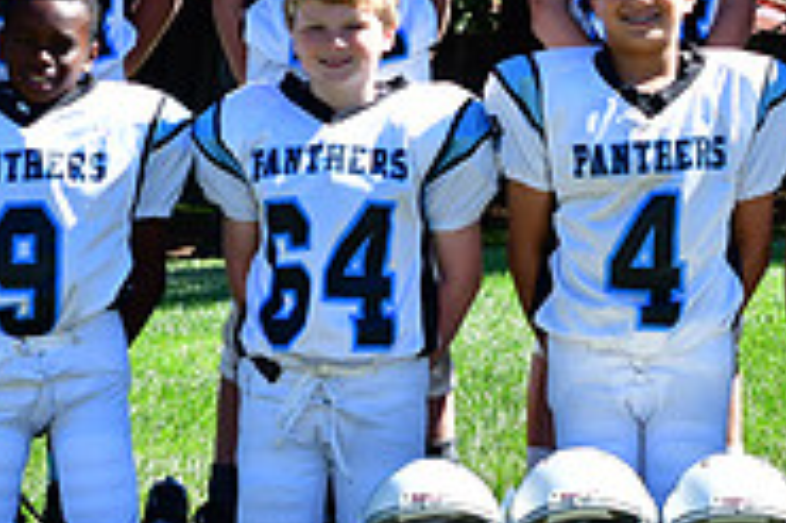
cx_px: 828
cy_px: -159
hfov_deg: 8.7
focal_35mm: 235
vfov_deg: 5.8
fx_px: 5126
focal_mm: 50
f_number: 6.3
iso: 400
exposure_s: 1/1000
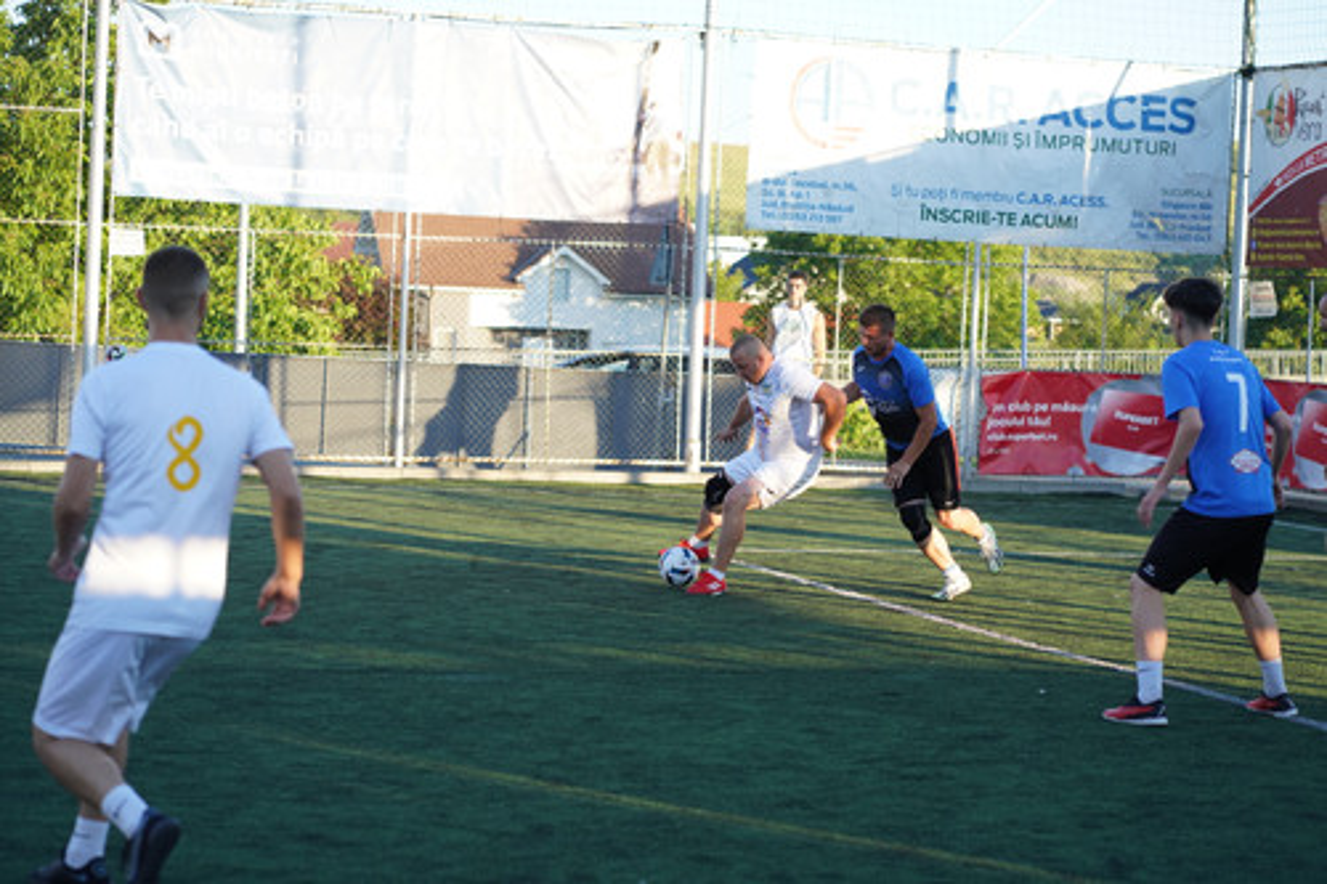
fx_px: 3132
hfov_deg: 23.9
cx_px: 664
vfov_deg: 16.1
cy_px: 442
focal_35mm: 85
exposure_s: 1/1250
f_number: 3.5
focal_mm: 85
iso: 800
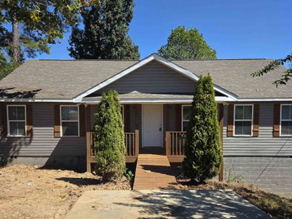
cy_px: 127
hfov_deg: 60.0
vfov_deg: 46.6
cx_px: 142
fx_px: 253
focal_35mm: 30
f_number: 1.8
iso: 80
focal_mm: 5.4
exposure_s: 1/4187
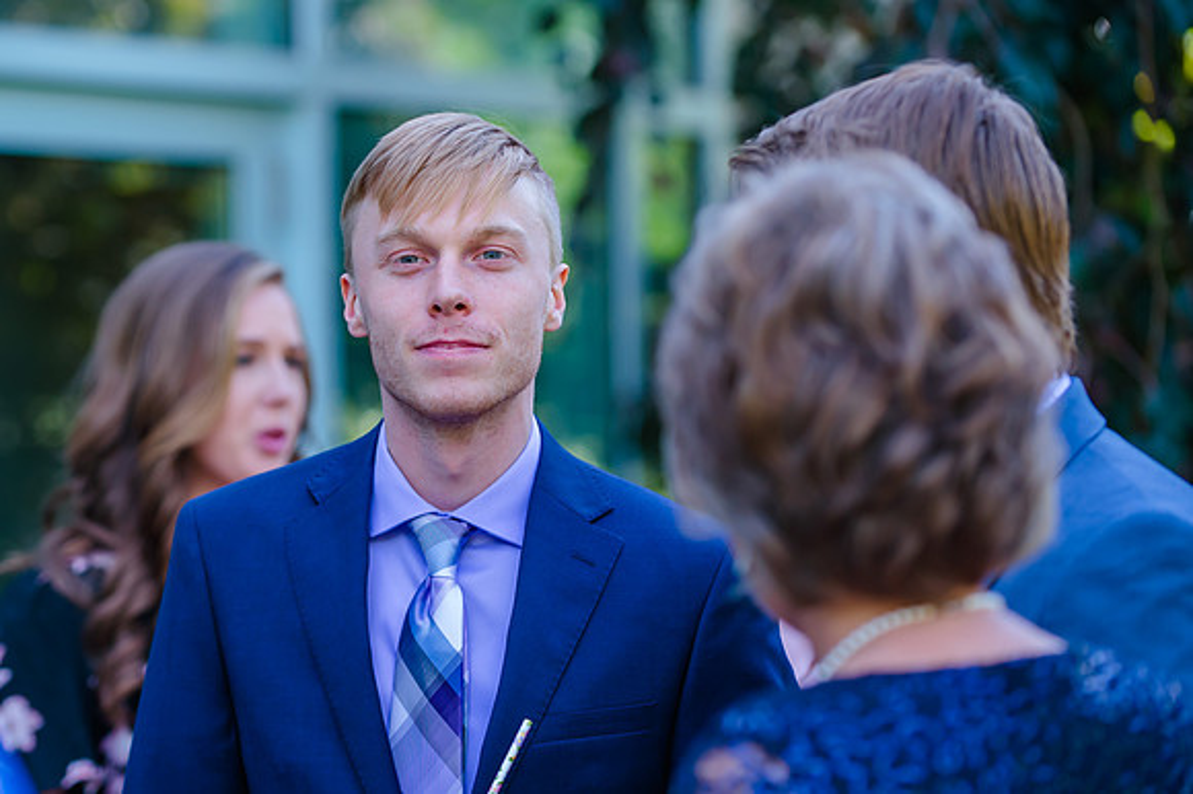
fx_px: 5880
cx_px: 380
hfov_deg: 11.6
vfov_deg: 7.7
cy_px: 432
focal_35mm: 178
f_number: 2.8
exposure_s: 1/400
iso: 400
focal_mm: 125
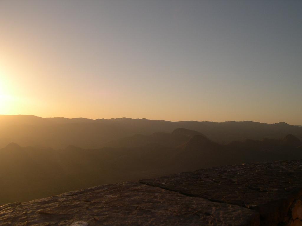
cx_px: 151
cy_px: 113
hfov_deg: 49.0
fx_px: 332
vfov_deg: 37.7
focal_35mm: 38
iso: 100
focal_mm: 8
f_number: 7.6
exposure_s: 1/249
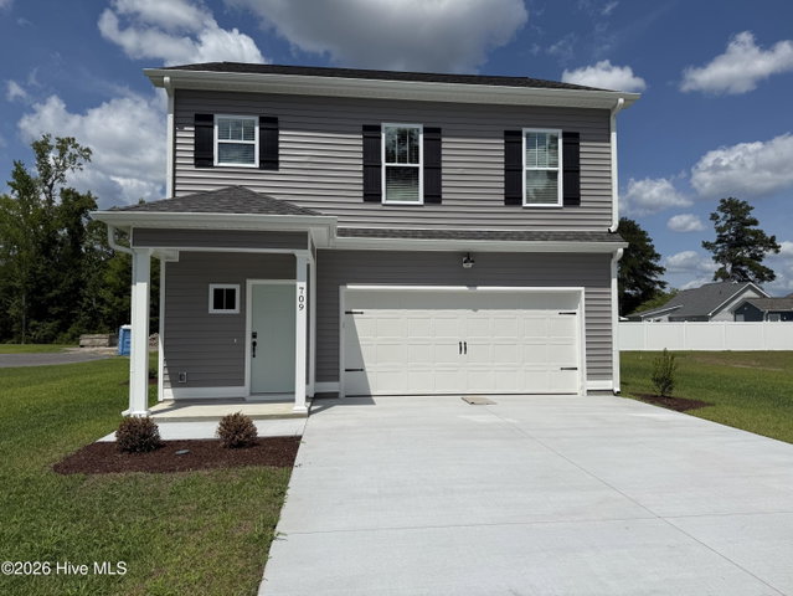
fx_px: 550
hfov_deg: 71.6
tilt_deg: +3.3
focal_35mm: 24
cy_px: 298
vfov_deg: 56.9
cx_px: 396
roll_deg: +0.4
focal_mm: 6.76
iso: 80
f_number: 1.78
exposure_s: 1/14286
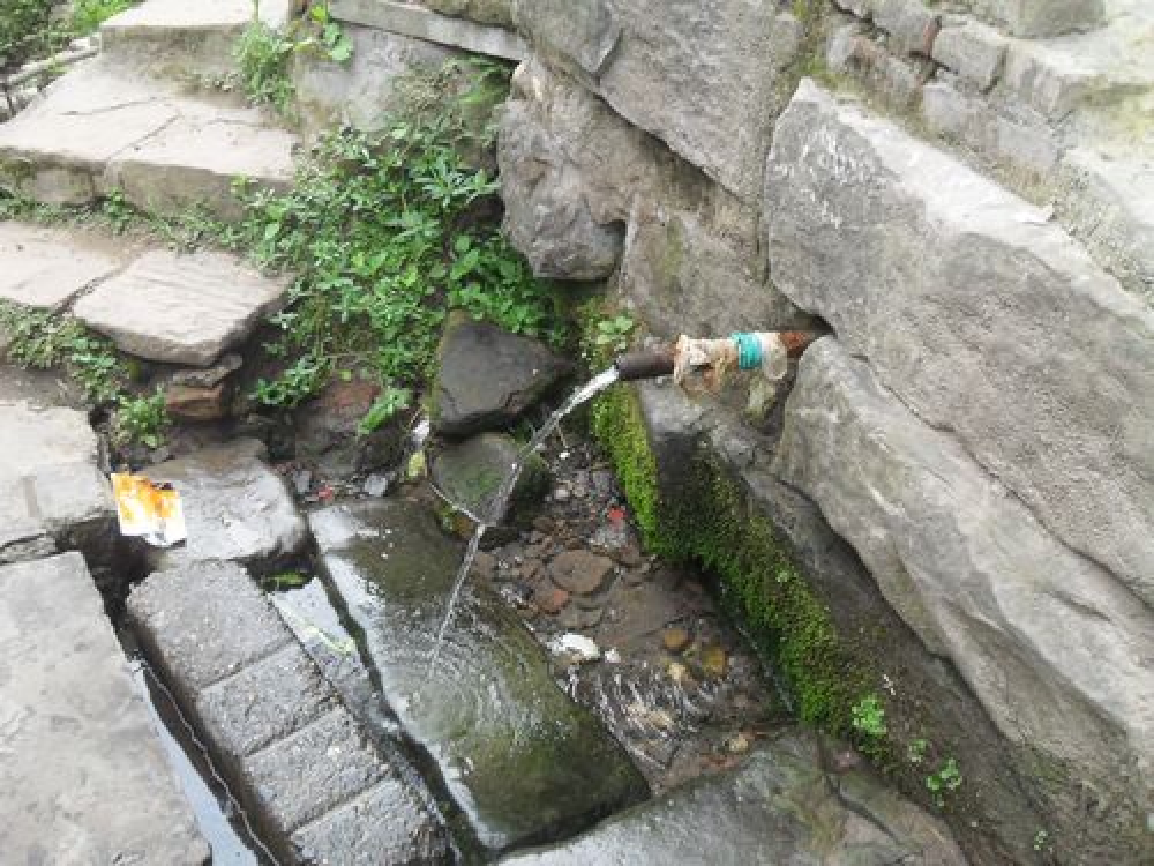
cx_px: 577
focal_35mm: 35
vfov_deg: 40.7
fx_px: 1167
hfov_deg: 52.6
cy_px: 433
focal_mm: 6.2
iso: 200
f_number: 2.8
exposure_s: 1/250
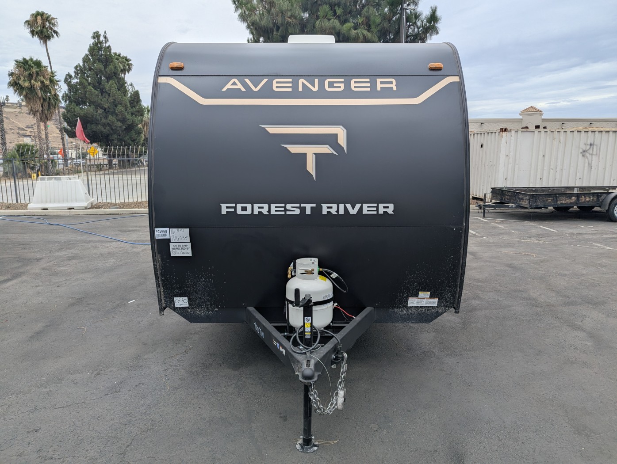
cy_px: 232
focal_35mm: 24
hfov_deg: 71.5
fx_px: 428
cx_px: 308
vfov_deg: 56.9
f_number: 1.85
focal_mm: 6.81
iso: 49
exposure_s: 1/2309
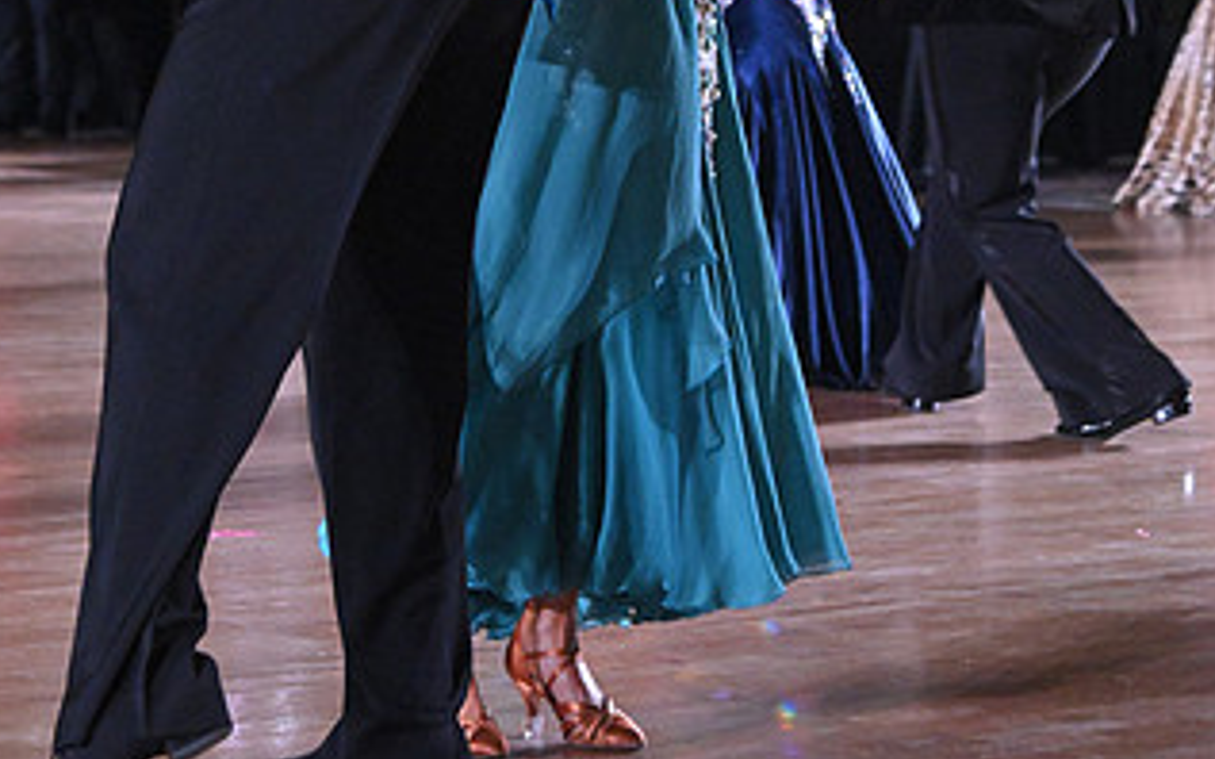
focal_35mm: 177
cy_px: -264
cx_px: 527
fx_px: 5860
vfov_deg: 7.3
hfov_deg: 11.8
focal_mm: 95
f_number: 5.6
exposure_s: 1/400
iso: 6400
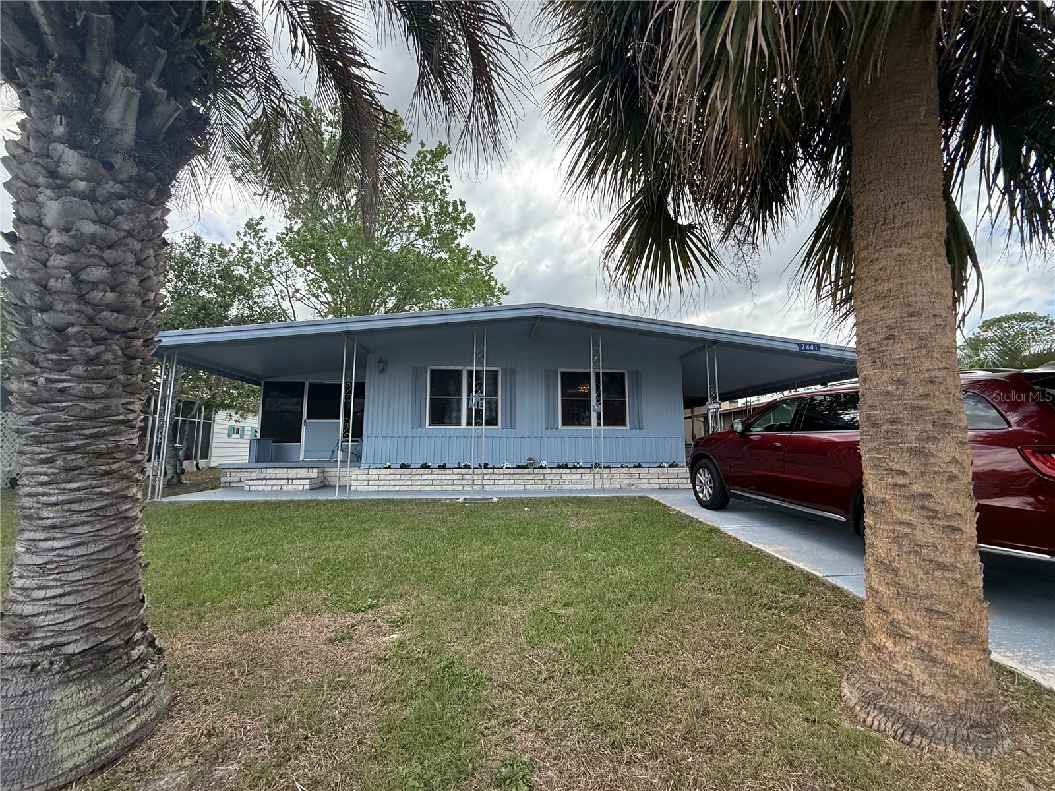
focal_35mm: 14
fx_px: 427
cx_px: 528
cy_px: 396
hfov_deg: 102.1
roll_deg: -0.4
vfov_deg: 85.7
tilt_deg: +7.3
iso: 64
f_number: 2.2
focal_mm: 2.22
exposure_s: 1/985
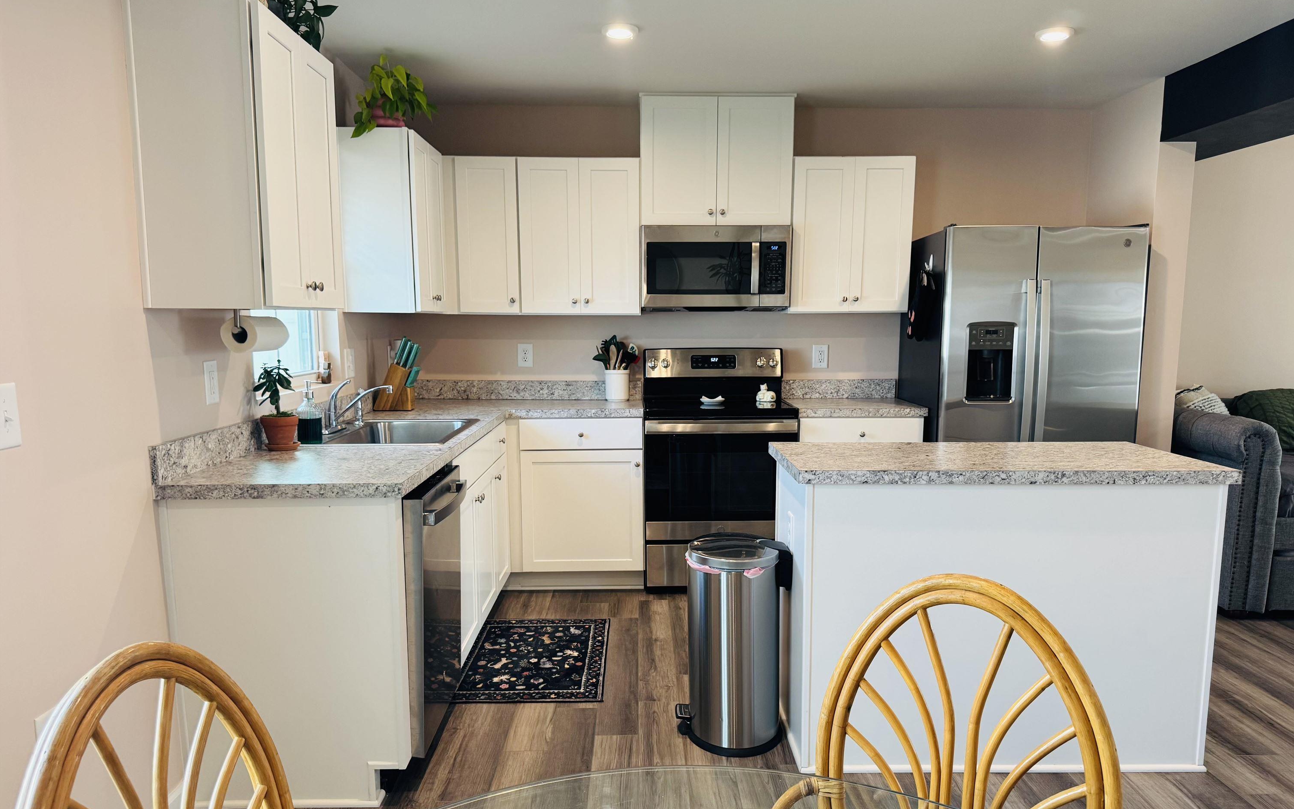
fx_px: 917
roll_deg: -0.2
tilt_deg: -8.8
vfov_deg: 47.5
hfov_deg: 70.4
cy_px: 459
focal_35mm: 26
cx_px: 660
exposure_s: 1/120
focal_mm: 6.76
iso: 200
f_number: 1.78
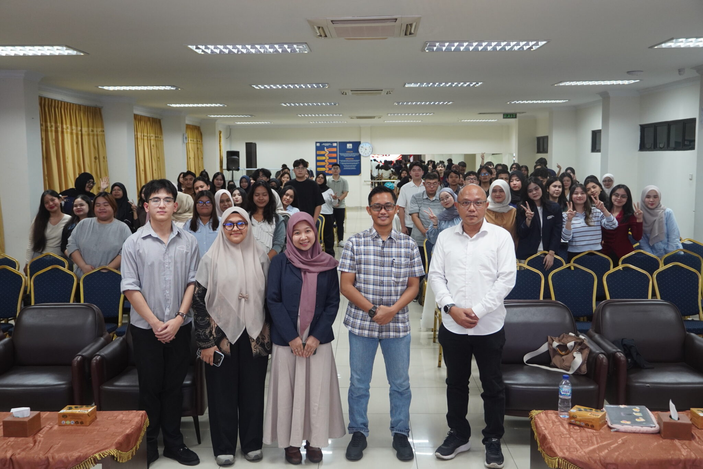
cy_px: 234
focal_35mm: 36
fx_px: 703
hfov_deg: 53.1
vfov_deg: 36.9
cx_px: 352
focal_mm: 24
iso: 800
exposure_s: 1/40
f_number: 4
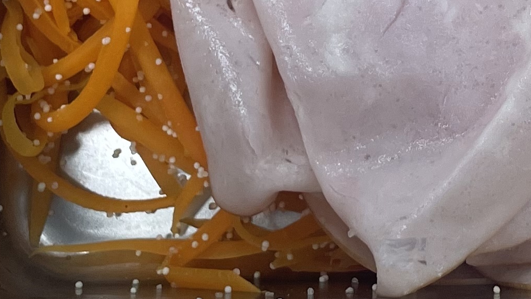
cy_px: -115
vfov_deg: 10.5
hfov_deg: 18.7
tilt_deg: -81.6
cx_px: 509
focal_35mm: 112
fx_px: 1577
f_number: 1.6
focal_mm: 4.2
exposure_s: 1/120
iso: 80
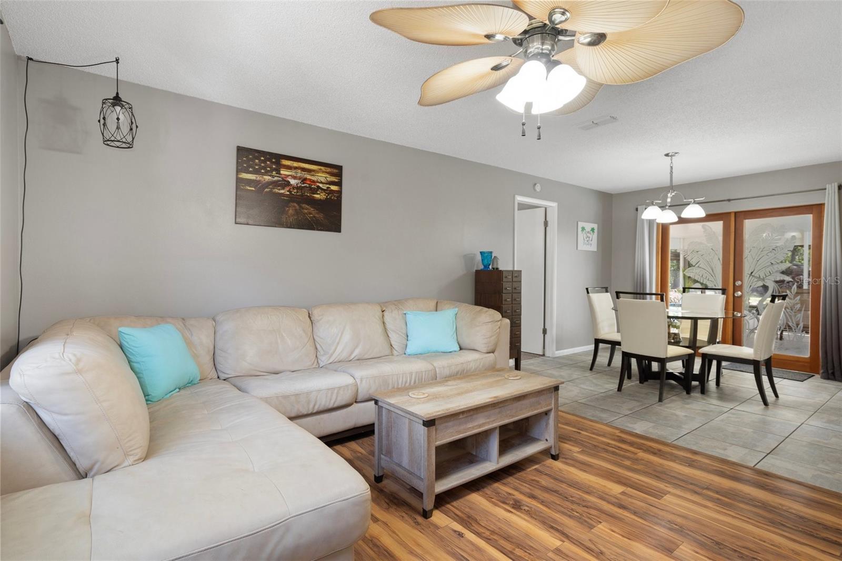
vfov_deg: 67.4
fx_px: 421
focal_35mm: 18
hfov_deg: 90.0
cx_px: 421
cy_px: 280
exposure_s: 1.6
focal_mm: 18
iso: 400
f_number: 8
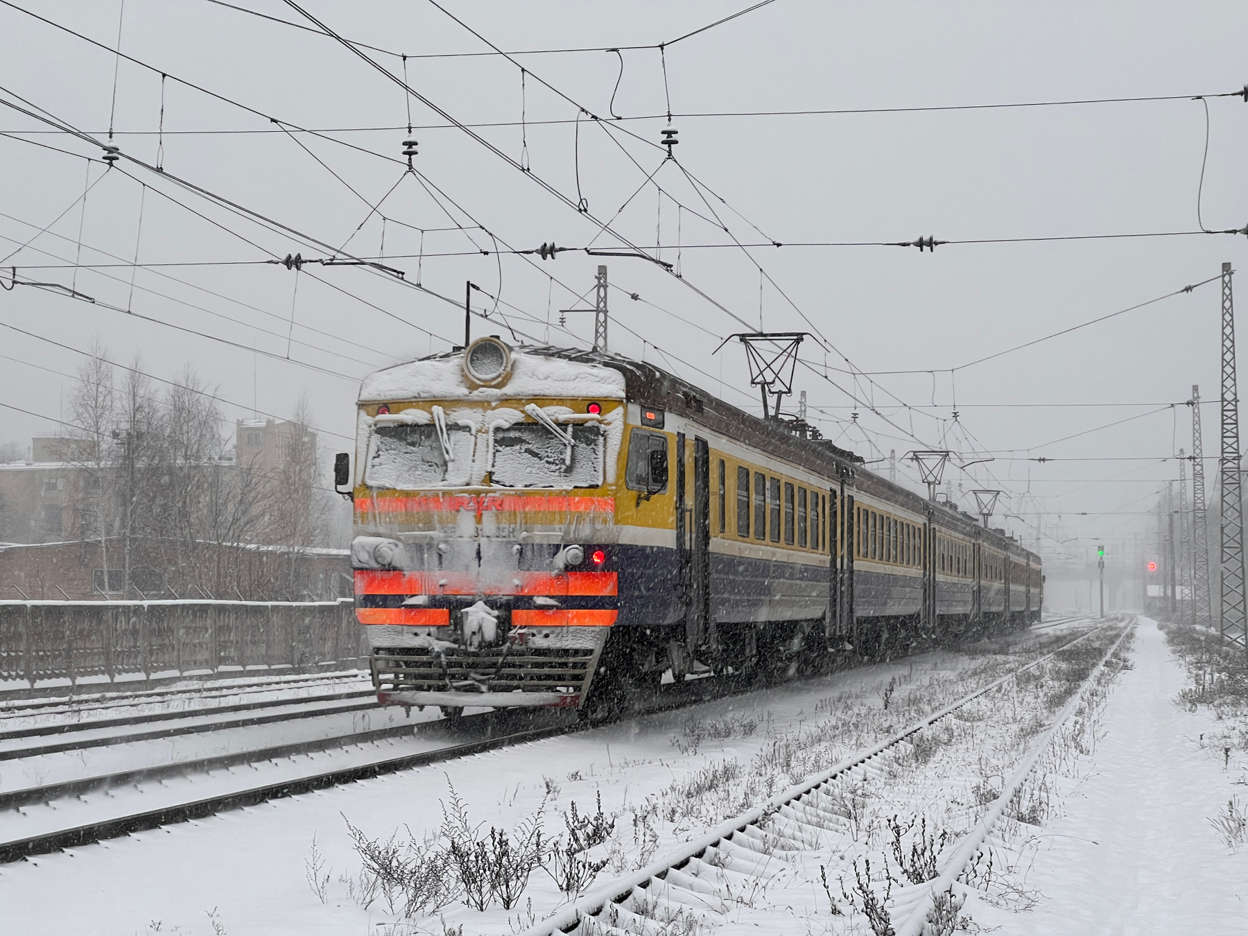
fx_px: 2776
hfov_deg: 25.3
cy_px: 468
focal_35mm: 77
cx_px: 624
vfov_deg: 19.1
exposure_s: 1/99
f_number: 2.8
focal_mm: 9
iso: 50
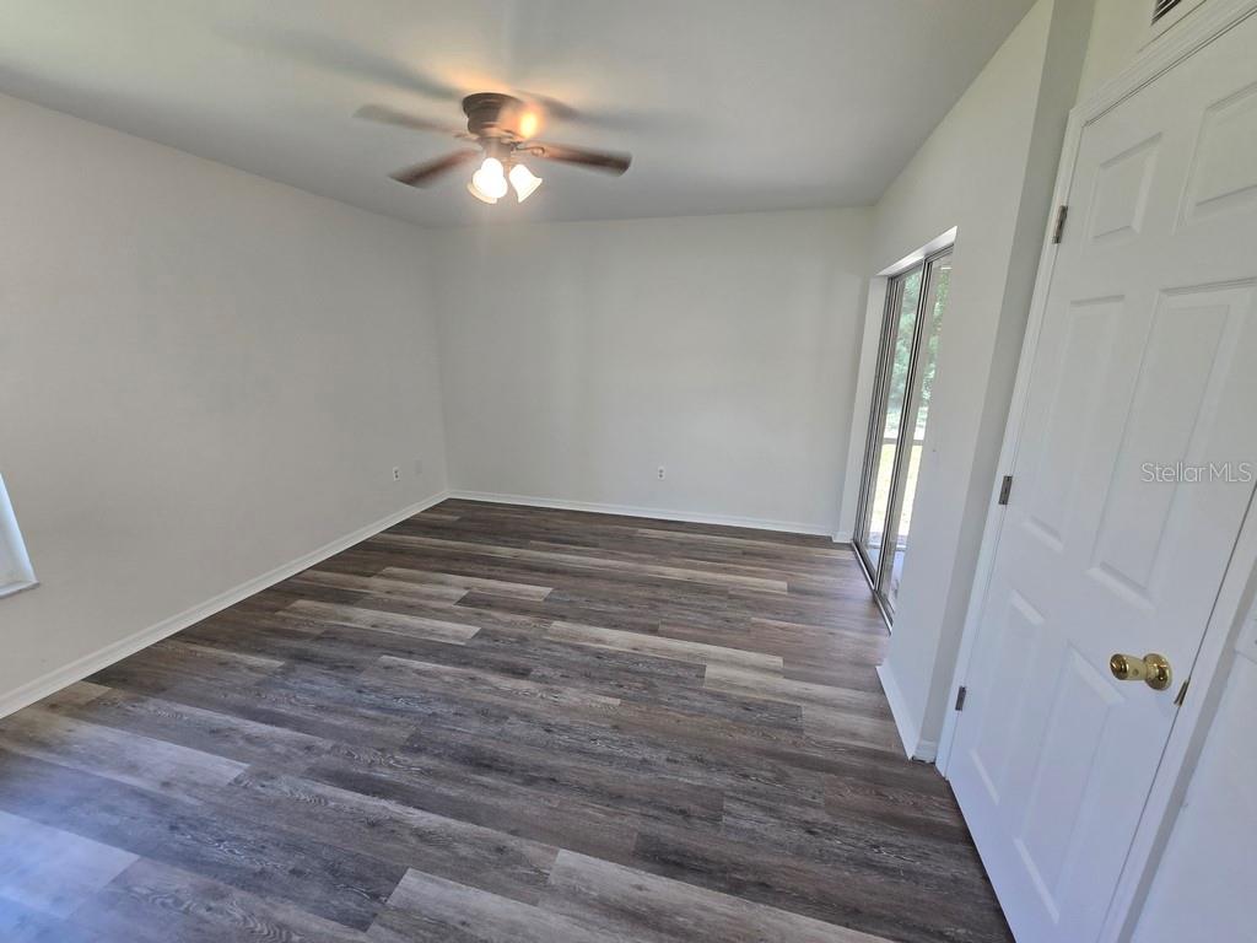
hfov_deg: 106.2
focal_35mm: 13
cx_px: 628
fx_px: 472
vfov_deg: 89.9
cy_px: 472
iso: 125
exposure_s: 1/60
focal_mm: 2.2
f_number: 2.2
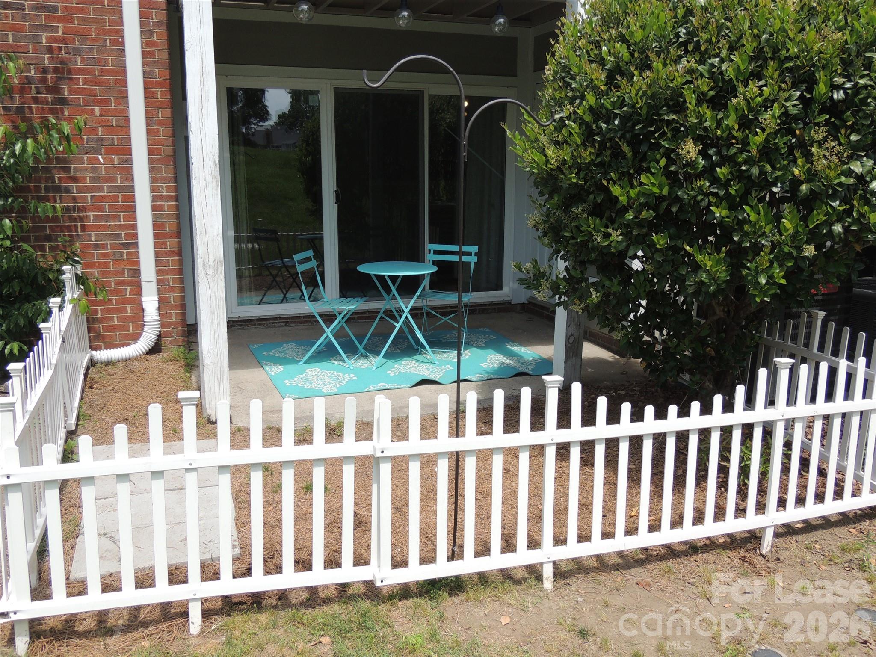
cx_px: 438
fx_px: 759
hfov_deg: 60.0
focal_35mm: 30
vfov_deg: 46.8
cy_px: 328
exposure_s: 1/800
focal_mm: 5.3
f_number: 3.1
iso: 100
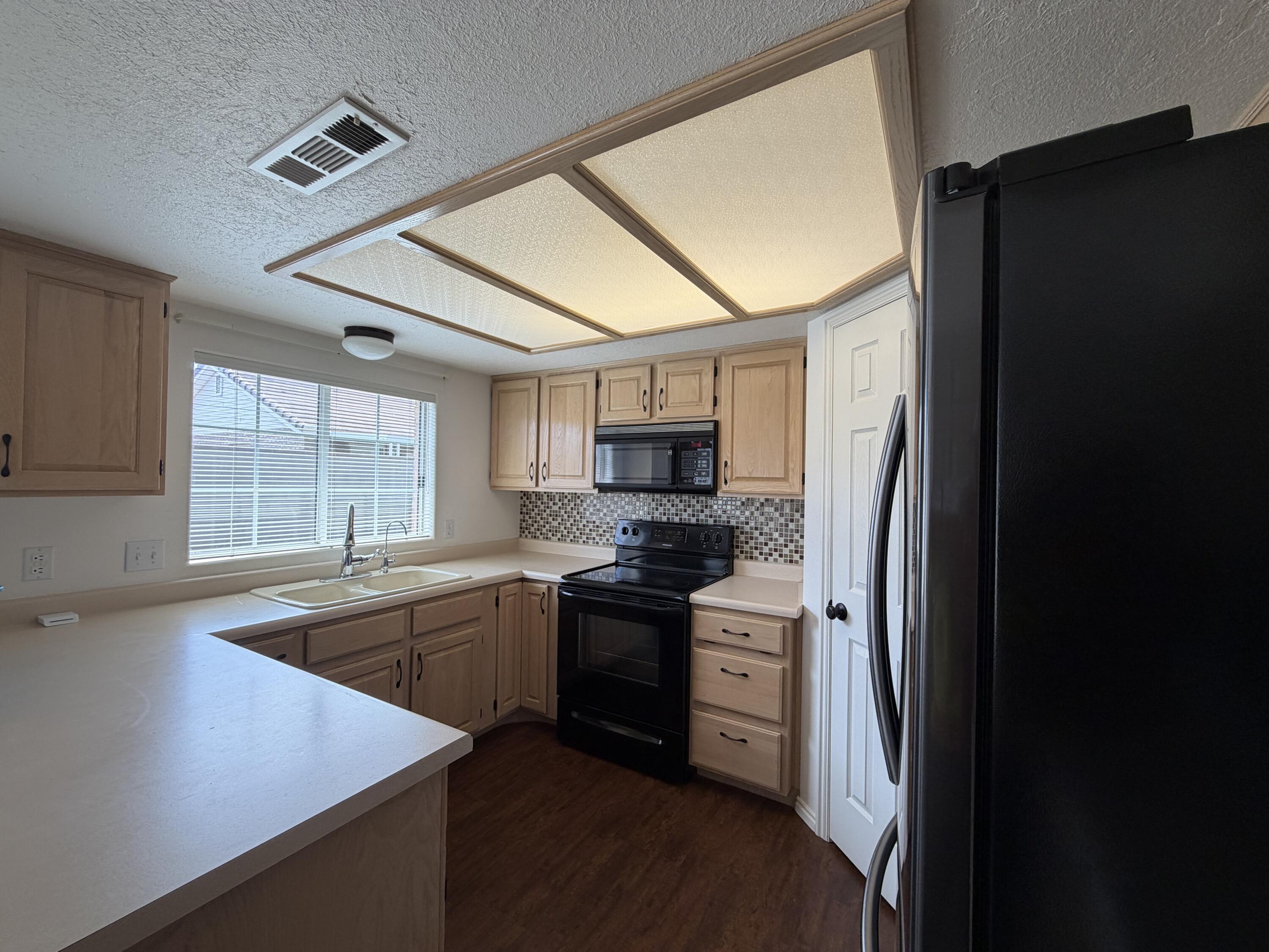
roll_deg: -0.7
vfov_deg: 85.7
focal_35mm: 14
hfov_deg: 102.1
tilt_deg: +1.7
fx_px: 513
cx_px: 634
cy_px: 476
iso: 50
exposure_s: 1/120
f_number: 2.2
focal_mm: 2.22
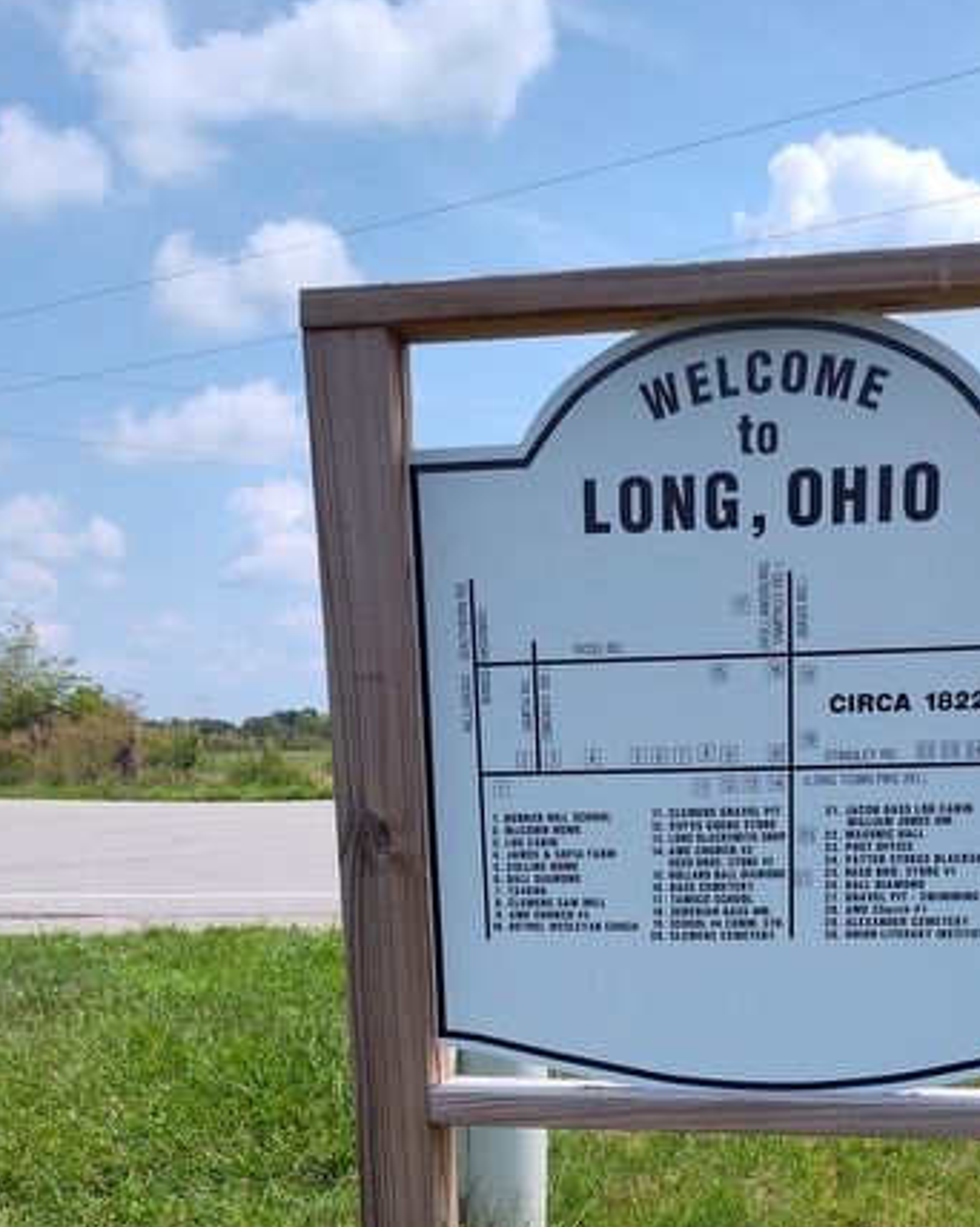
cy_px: 1084
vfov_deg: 40.8
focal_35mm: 42
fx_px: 1524
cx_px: 642
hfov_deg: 35.4
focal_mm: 5.56
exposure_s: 1/1882
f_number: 1.8
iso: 100
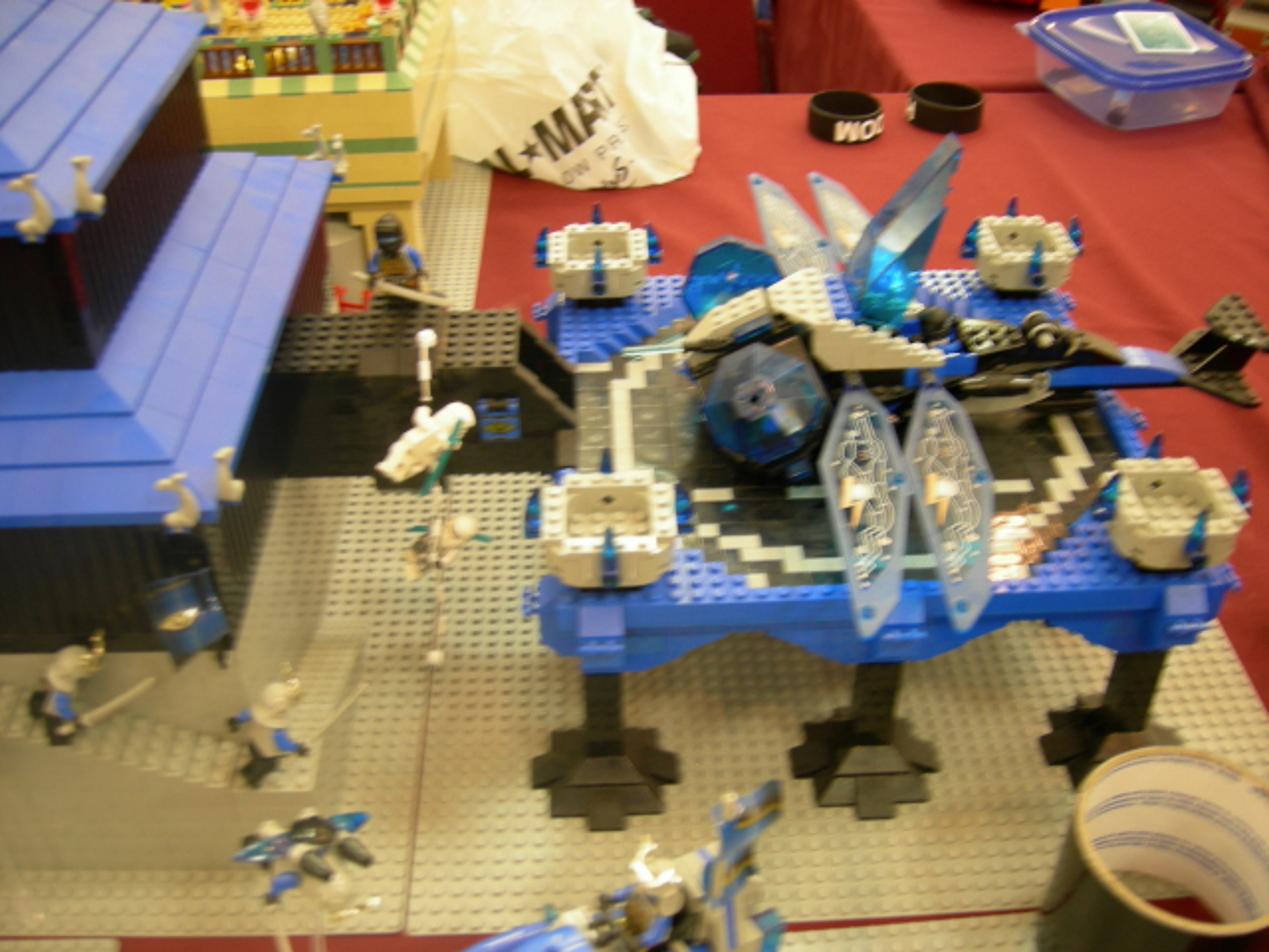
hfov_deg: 51.4
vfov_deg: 39.7
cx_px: 634
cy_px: 476
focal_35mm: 36
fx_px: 1320
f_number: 2.7
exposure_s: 1/3.9
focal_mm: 7.5
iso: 104
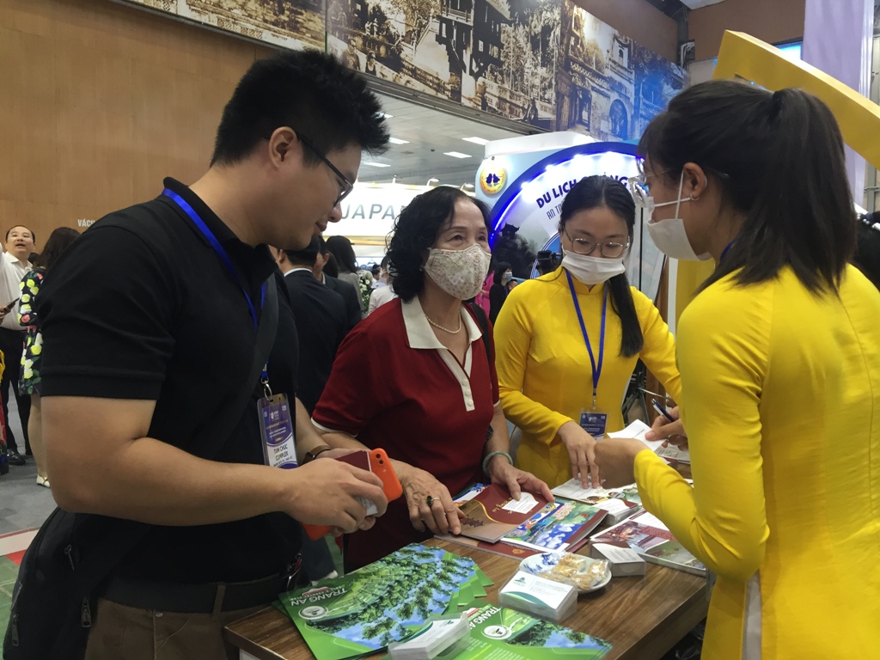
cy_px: 330
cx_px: 440
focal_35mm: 29
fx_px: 737
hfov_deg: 61.7
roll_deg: -3.0
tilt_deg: -4.1
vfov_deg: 48.2
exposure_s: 1/33
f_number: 2.2
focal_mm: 4.15
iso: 100
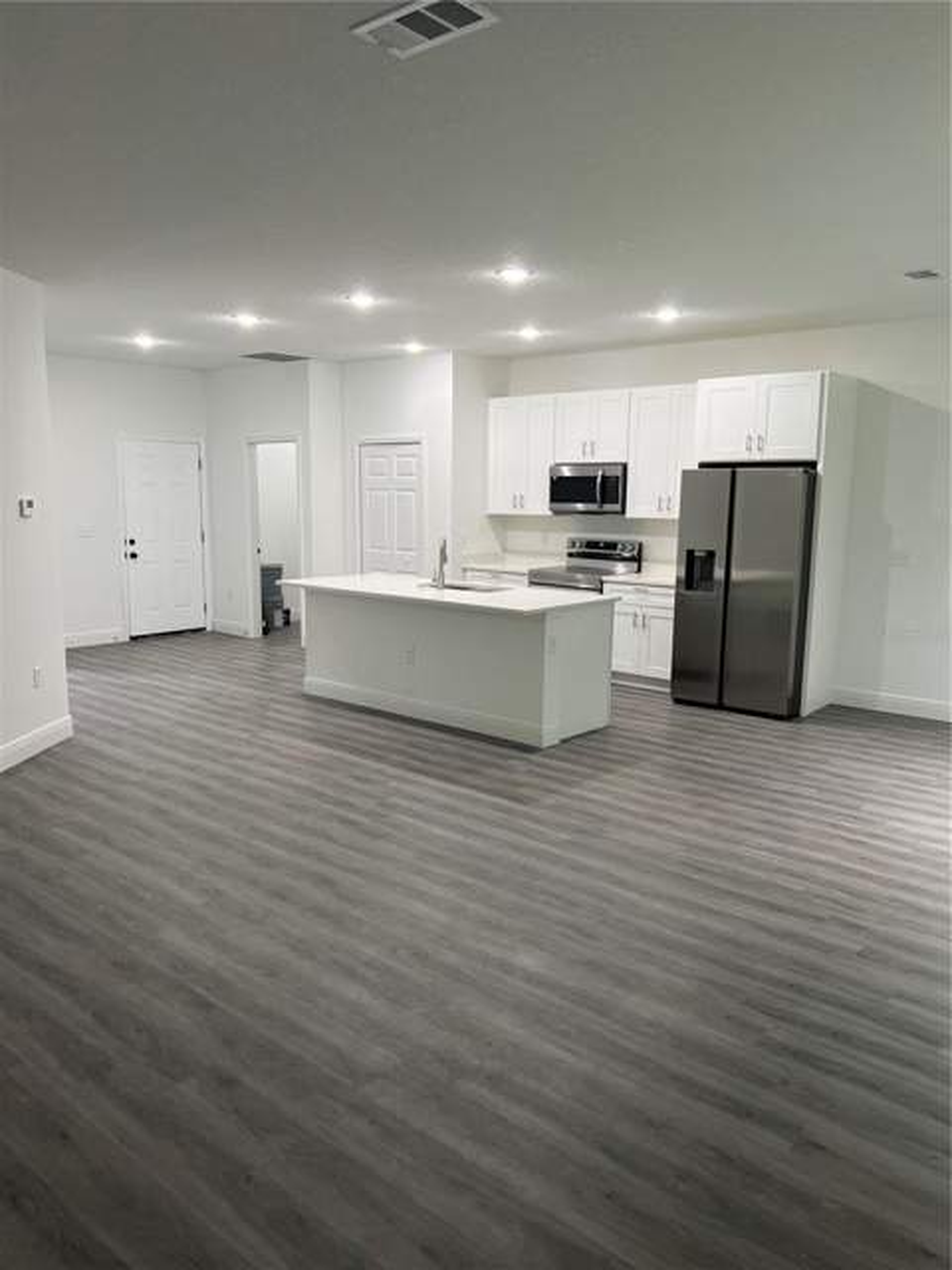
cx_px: 476
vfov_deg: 67.3
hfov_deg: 53.1
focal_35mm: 26
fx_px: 953
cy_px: 635
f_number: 1.5
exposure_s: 1/60
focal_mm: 5.7
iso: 80
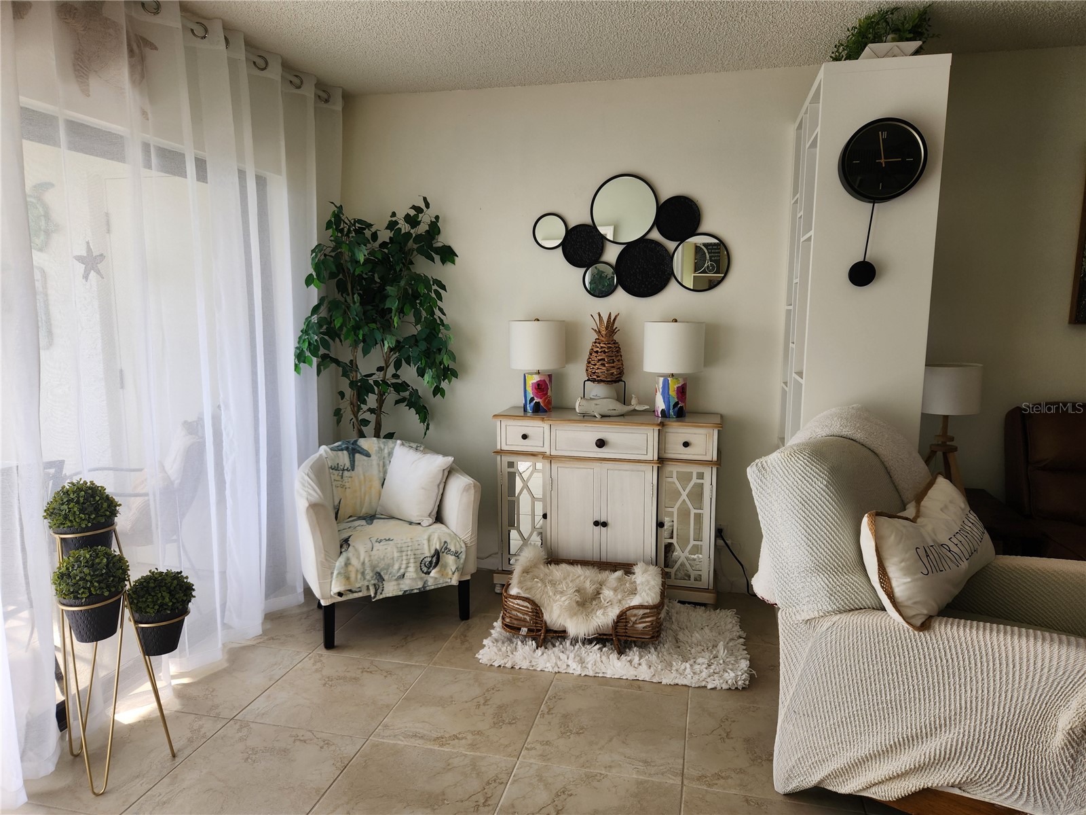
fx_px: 722
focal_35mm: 23
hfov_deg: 73.9
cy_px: 408
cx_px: 543
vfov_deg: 58.9
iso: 40
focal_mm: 5.4
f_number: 1.8
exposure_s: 1/180
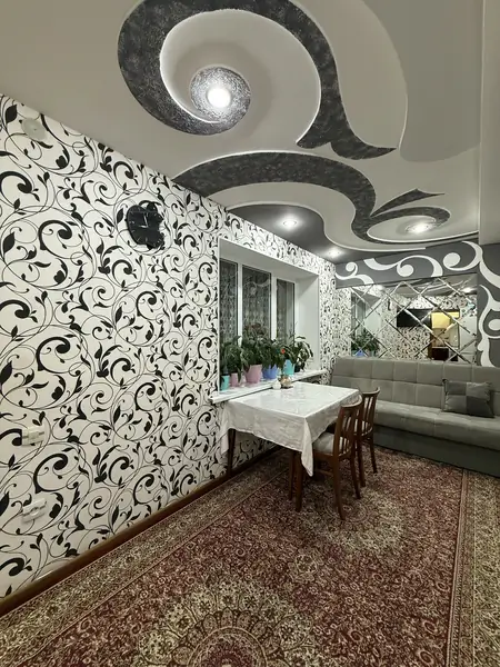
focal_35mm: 14
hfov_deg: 85.7
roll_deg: -0.9
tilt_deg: +0.9
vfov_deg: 102.1
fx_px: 270
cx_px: 250
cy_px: 334
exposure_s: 1/50
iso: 250
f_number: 2.2
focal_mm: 2.22
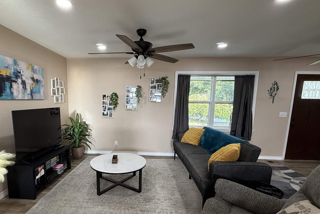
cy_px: 128
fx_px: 178
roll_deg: -0.9
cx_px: 136
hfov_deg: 83.4
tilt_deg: -8.1
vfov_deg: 61.4
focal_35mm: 20
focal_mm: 2.22
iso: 250
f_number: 2.2
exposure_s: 1/120
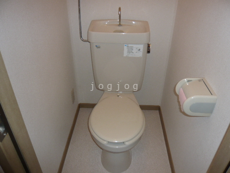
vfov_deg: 49.7
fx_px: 186
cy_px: 86
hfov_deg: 63.4
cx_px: 115
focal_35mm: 28
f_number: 2.8
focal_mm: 4.6
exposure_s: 1/30
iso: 100
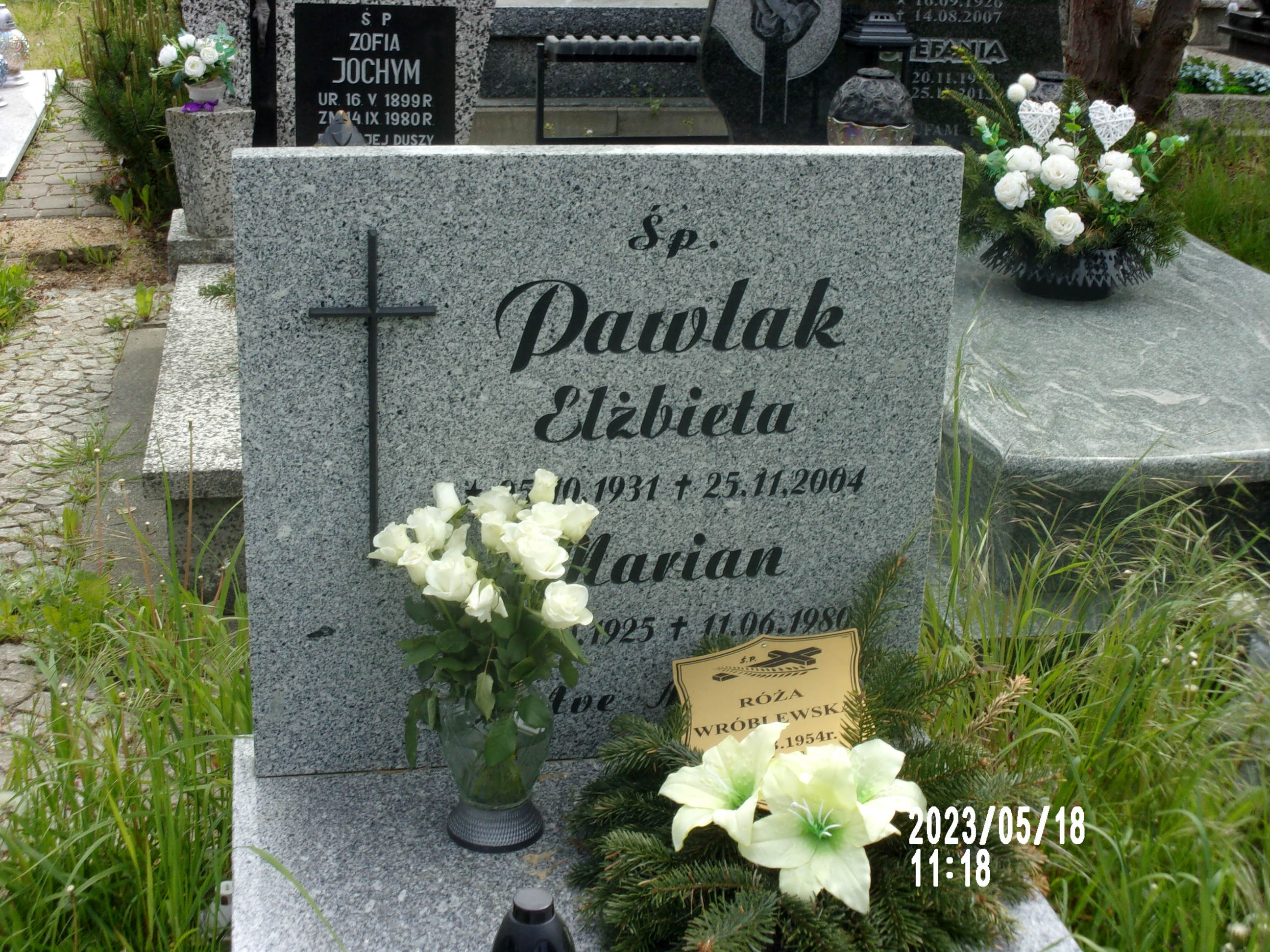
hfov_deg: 36.2
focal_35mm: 53
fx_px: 1944
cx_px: 635
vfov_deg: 27.5
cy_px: 476
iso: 80
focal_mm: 9.5
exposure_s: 1/45
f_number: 13.1
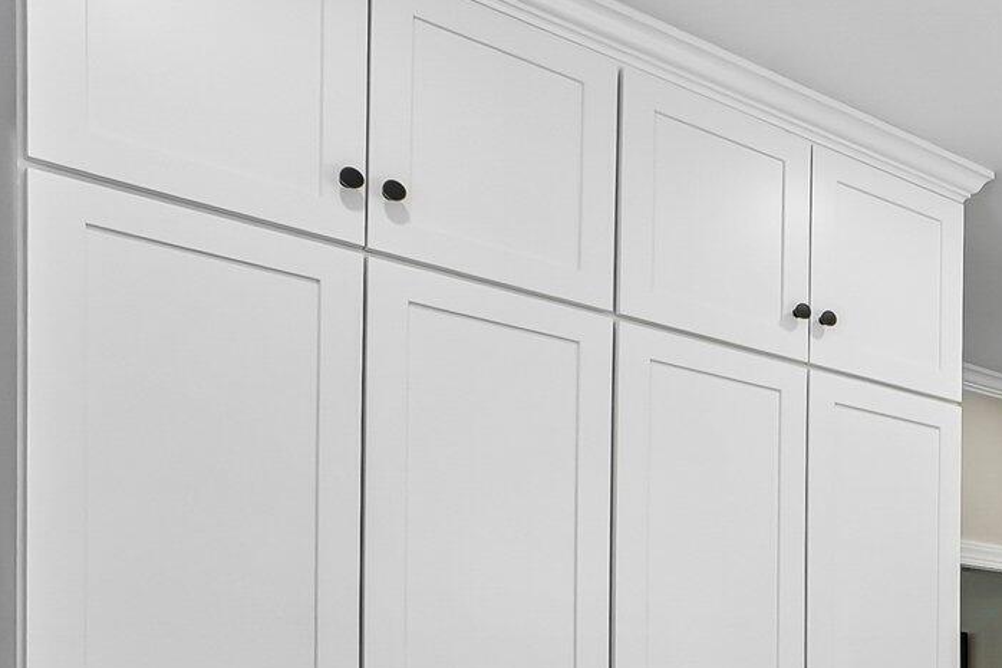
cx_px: 1388
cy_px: 761
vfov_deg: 27.5
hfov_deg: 31.1
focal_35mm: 44
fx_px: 1224
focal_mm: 10
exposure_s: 1/10
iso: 400
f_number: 8
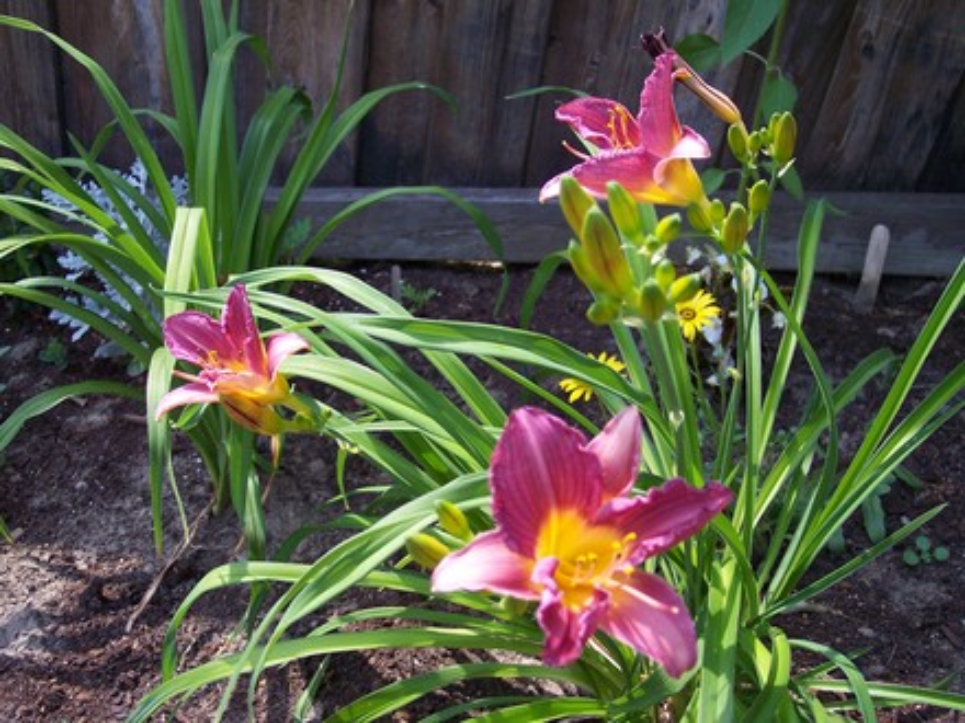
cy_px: 362
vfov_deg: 37.7
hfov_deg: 49.0
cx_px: 482
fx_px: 1059
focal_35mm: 38
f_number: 2.8
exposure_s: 1/700
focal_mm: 8
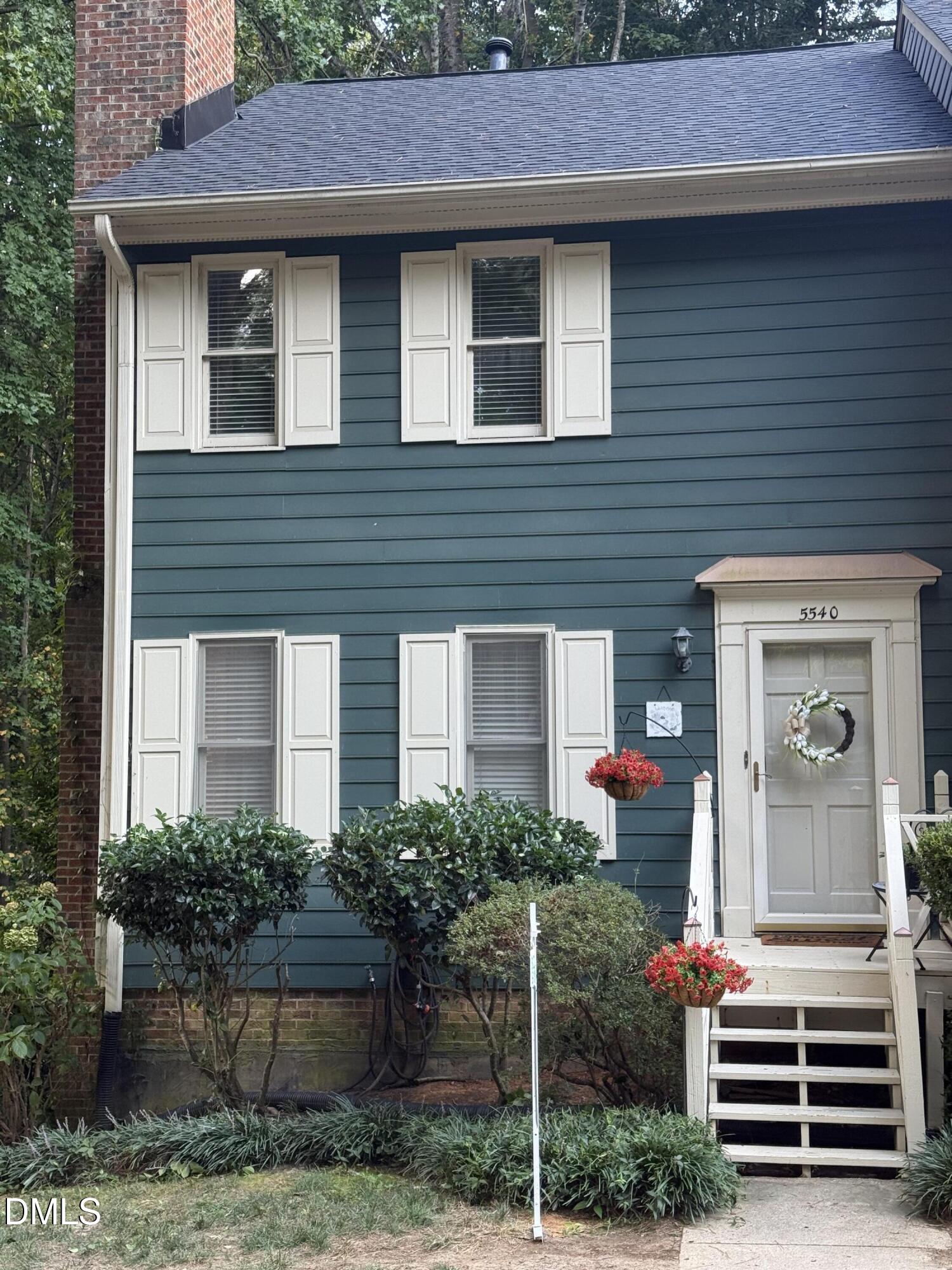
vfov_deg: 39.7
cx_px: 476
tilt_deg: +5.7
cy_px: 635
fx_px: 1760
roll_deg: -0.3
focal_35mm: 48
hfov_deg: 30.3
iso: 80
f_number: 1.78
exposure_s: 1/166
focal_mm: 6.76
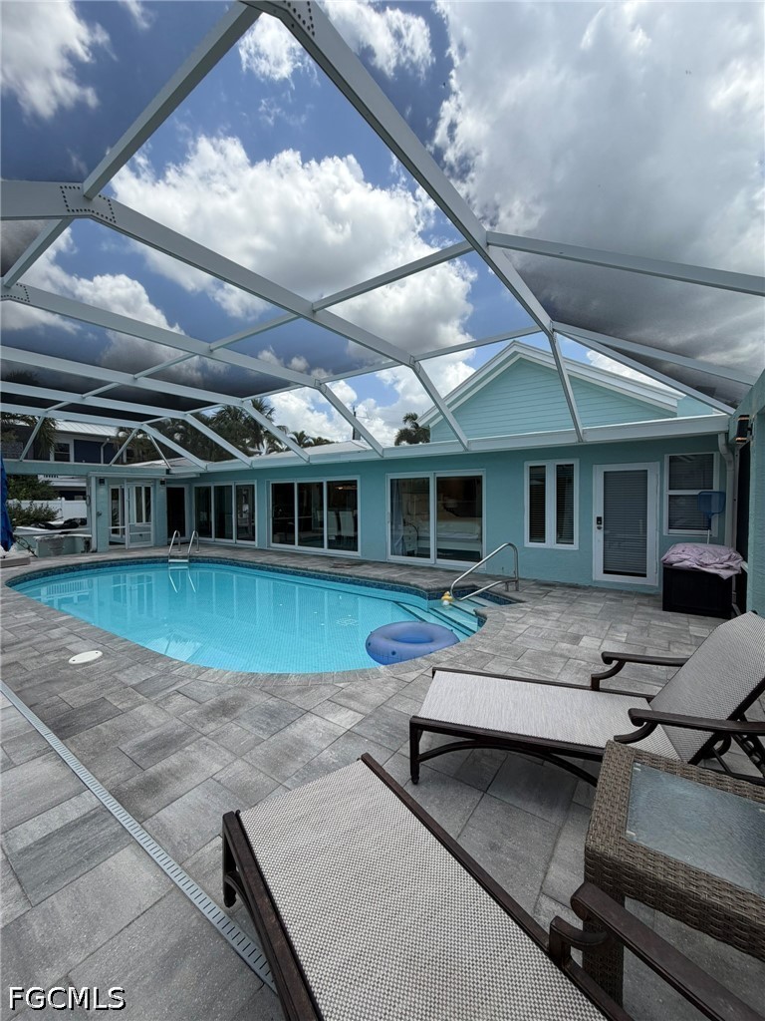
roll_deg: -0.3
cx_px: 382
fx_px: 413
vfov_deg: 102.1
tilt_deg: -0.7
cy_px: 510
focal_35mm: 14
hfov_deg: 85.7
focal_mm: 2.22
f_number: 2.2
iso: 40
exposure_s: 1/770
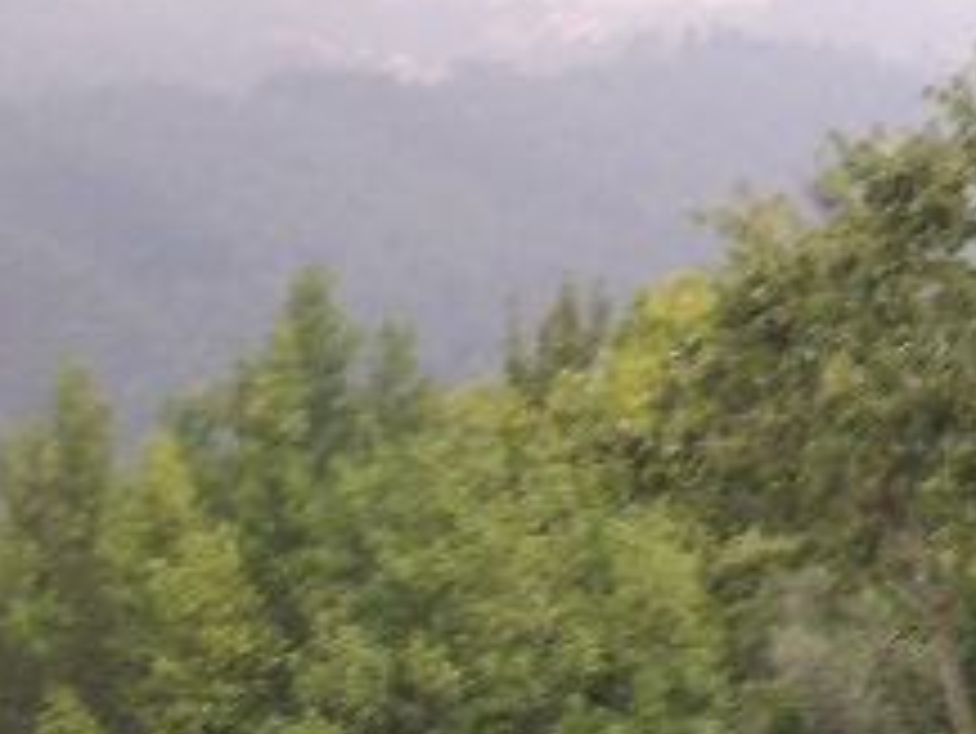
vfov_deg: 10.6
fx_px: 3949
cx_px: 1066
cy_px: 140
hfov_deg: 13.8
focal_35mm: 140
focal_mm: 8
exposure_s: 1/30
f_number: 2.8
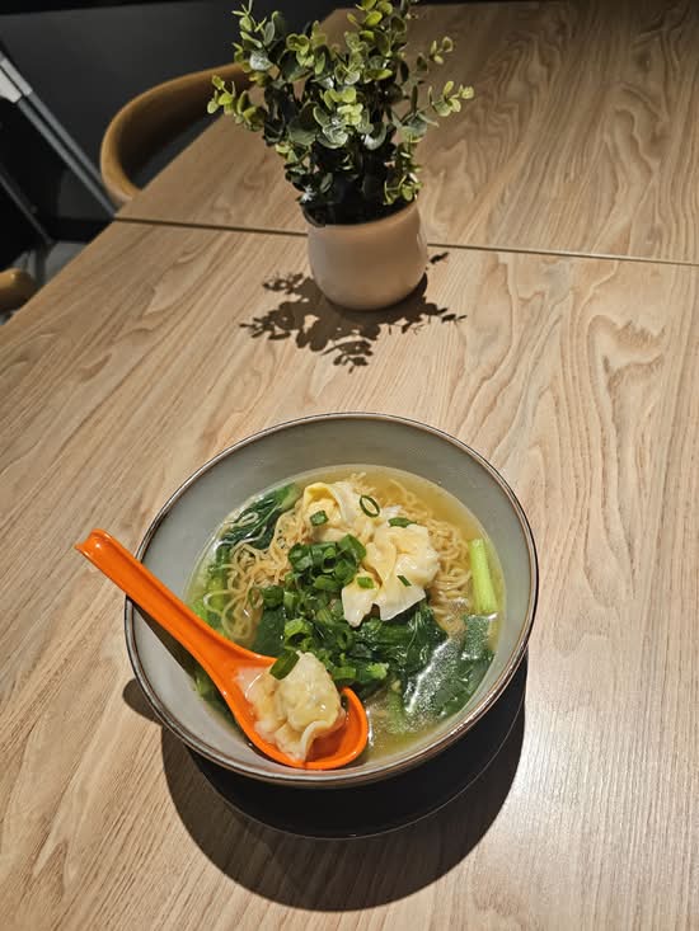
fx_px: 619
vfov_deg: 73.9
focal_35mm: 23
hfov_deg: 58.9
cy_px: 466
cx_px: 350
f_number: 1.7
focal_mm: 6.3
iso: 200
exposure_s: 1/100
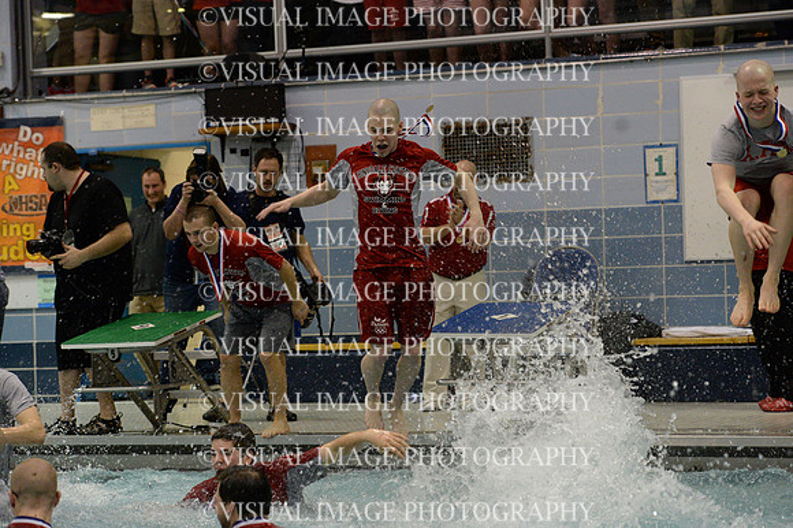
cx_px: 396
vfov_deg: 13.7
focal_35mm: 100
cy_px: 264
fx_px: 2201
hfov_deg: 20.4
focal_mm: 100
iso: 6400
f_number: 3.5
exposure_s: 1/400
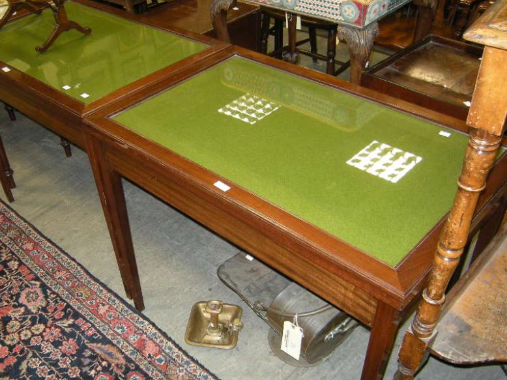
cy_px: 220
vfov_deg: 39.5
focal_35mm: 36
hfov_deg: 51.0
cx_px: 202
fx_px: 527
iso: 177
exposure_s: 1/30
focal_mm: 4.7
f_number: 2.8
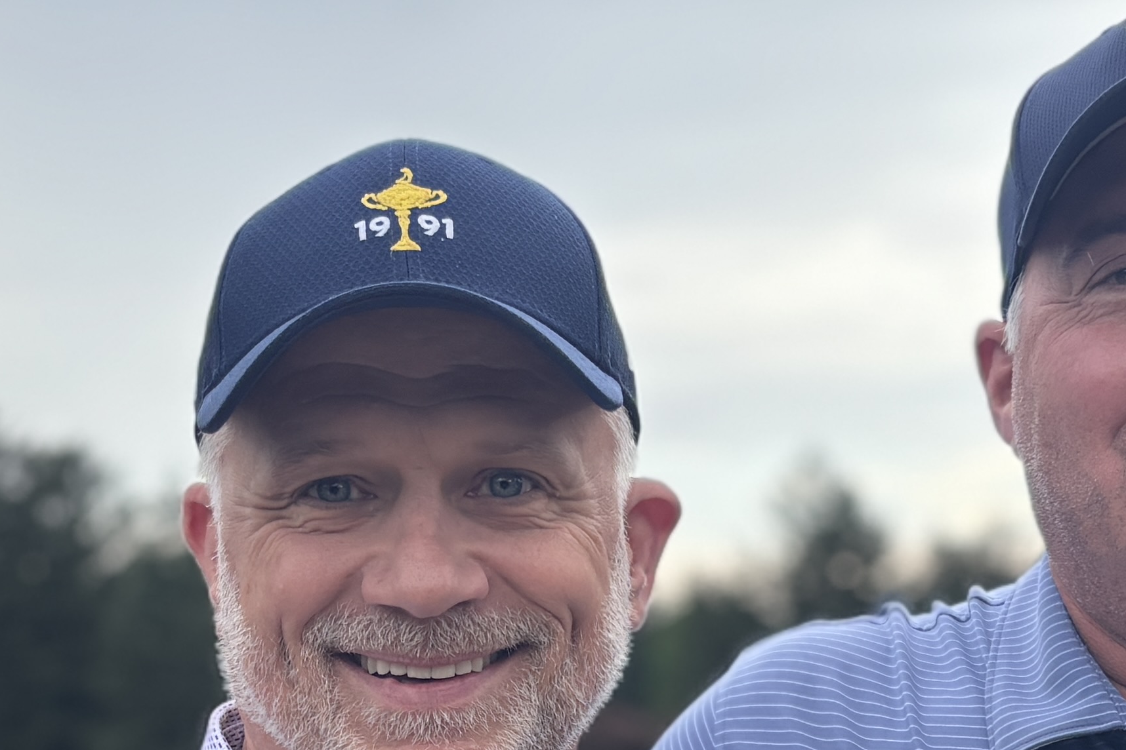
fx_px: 2815
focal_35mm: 90
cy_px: 953
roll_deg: +1.2
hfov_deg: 22.6
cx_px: 617
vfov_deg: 14.6
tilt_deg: -5.6
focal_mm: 5.96
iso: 50
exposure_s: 1/568
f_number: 1.6
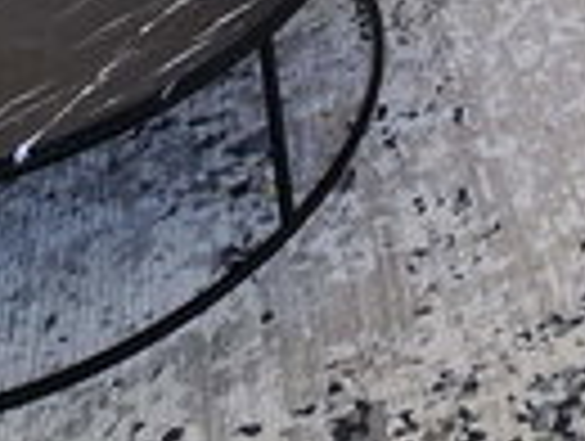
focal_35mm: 80
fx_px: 1354
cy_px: -796
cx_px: 693
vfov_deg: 12.0
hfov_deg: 22.5
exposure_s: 1/120
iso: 64
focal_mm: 2.2
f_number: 2.2
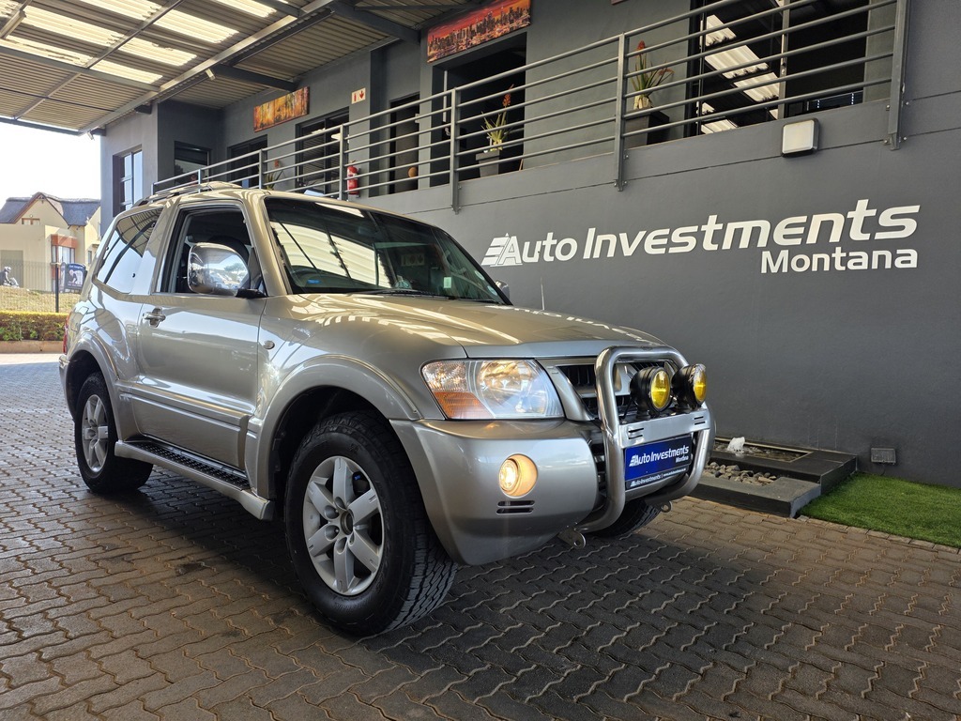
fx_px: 639
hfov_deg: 73.9
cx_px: 480
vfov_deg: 58.9
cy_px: 360
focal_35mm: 23
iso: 32
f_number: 1.7
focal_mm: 6.25
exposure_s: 1/180
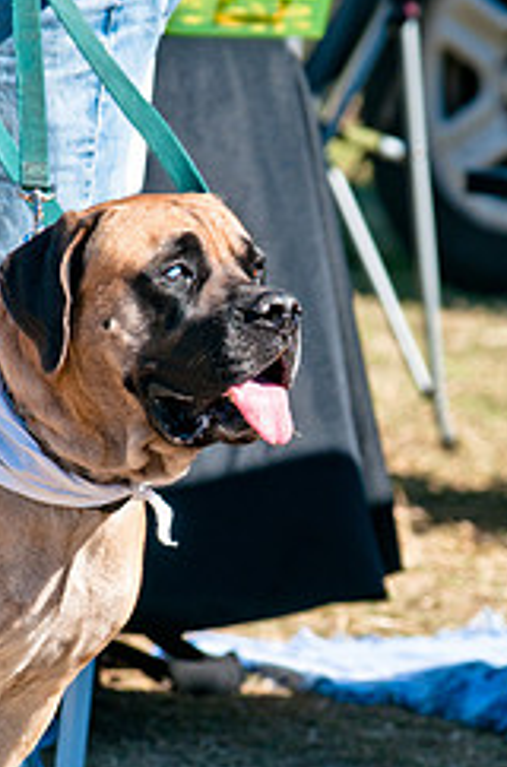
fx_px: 11876
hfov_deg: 2.4
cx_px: 265
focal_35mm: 559
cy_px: 444
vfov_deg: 3.7
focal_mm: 200
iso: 200
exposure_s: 1/640
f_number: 5.6
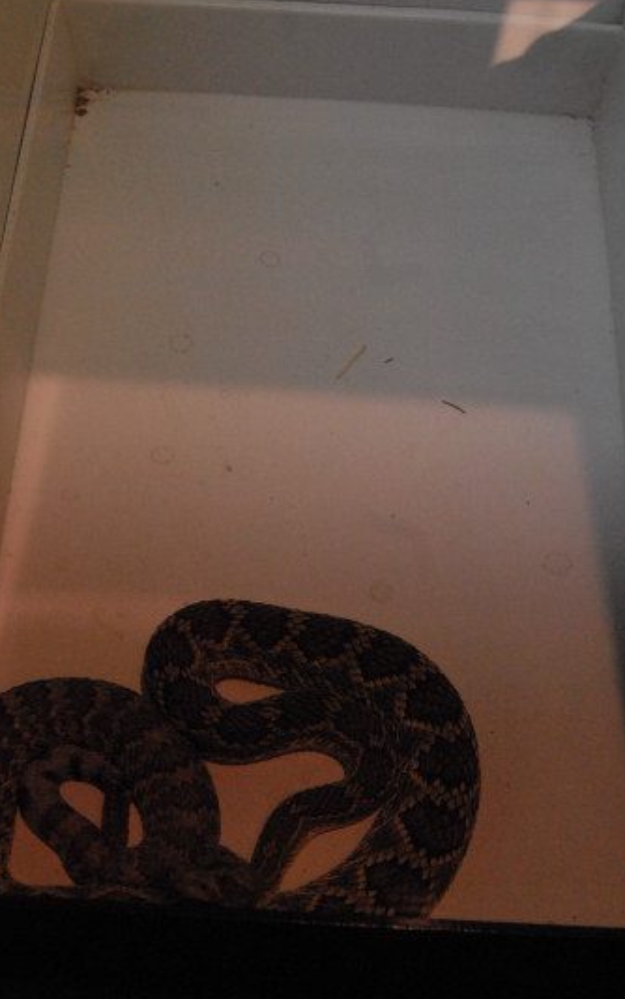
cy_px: 544
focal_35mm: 55
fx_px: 1498
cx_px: 269
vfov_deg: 36.9
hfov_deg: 23.5
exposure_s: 1/250
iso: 1600
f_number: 8
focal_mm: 32
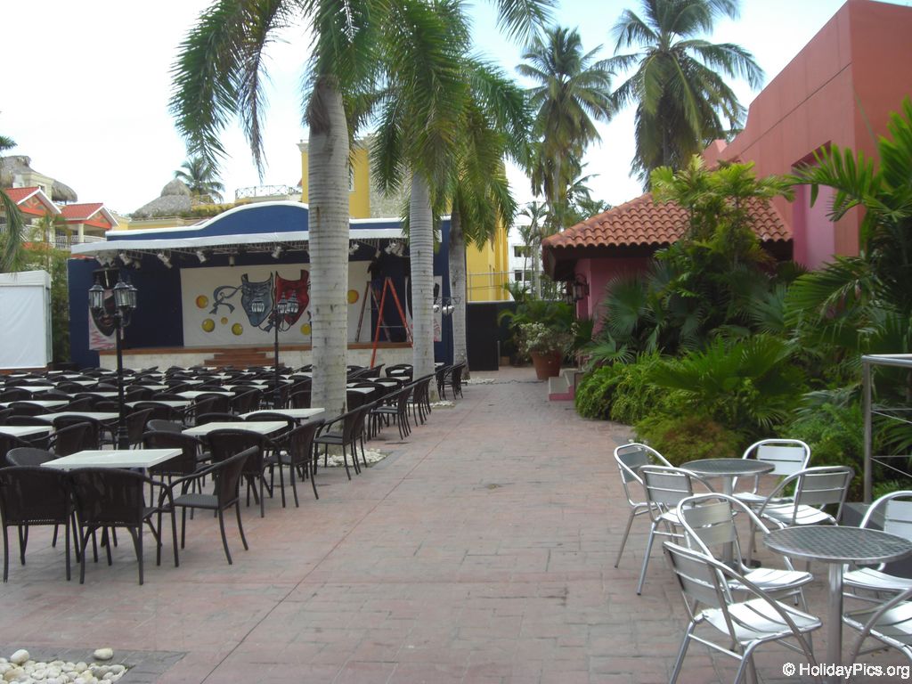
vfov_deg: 37.7
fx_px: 1001
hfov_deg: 49.0
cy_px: 342
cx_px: 456
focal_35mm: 38
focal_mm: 6.2
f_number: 2.7
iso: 64
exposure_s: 1/200
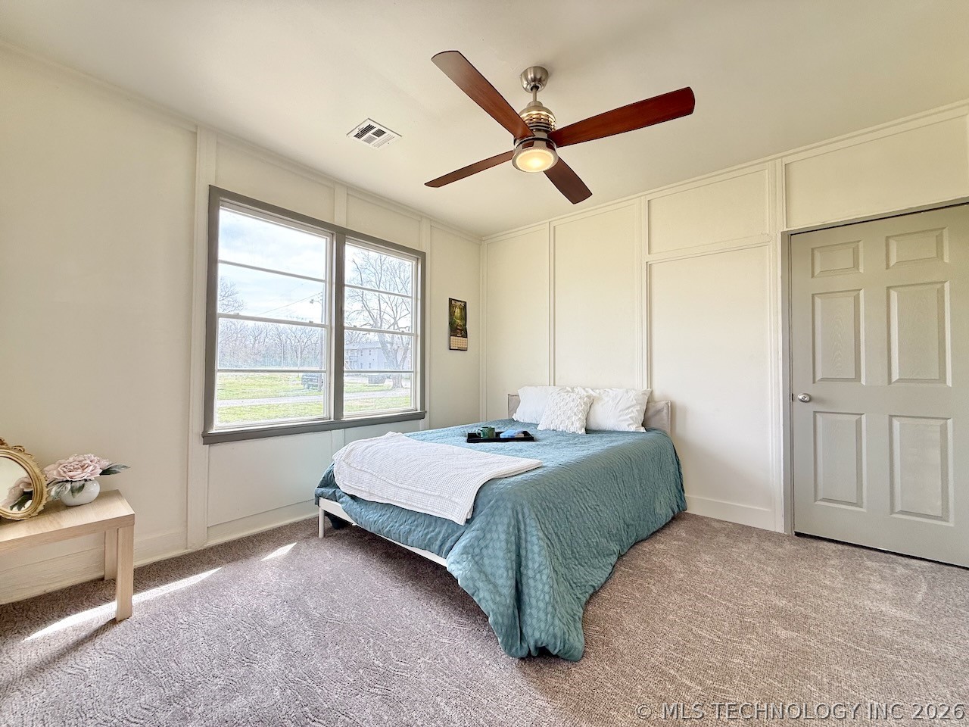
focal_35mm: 14
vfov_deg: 85.7
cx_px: 484
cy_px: 364
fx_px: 392
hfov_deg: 102.1
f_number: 2.2
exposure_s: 1/166
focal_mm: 2.22
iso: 64
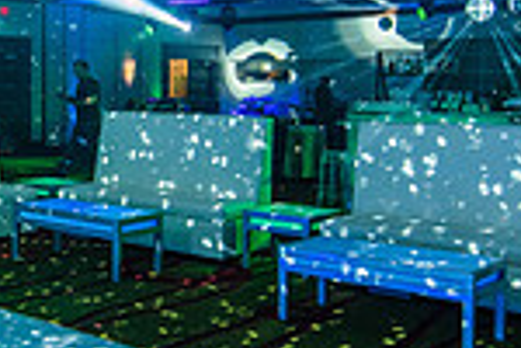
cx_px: 5
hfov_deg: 32.8
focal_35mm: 56
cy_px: 92
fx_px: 810
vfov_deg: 24.0
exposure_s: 1/200
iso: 800
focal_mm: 14
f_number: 5
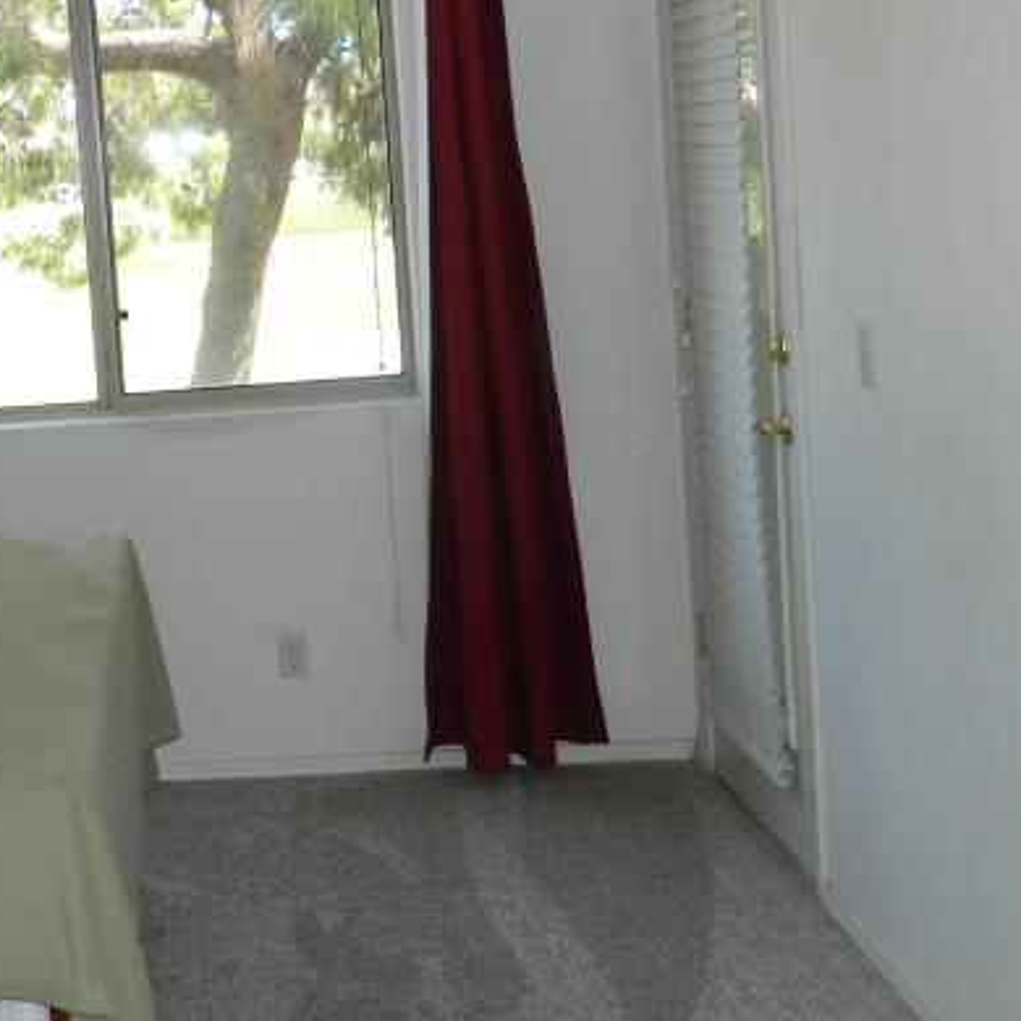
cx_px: 3
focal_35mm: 58
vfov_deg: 29.3
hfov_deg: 27.8
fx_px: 1935
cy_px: 330
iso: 80
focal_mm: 4.5
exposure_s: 1/60
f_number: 3.1
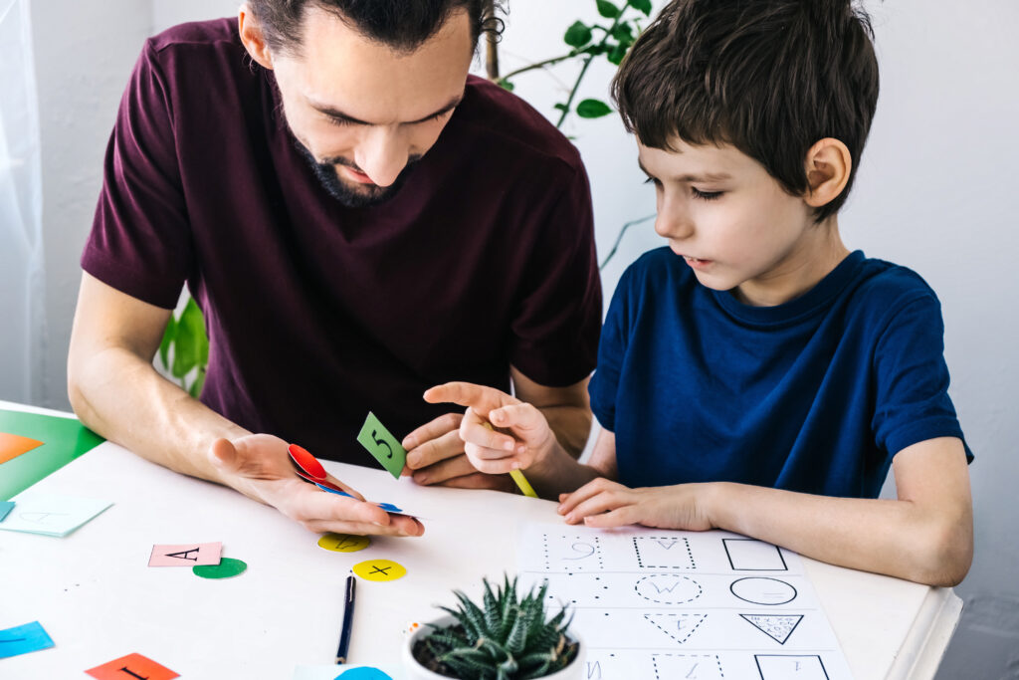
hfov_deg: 35.6
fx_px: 1585
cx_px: 510
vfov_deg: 24.2
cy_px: 340
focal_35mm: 56
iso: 640
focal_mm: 37.4
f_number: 4
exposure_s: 1/125
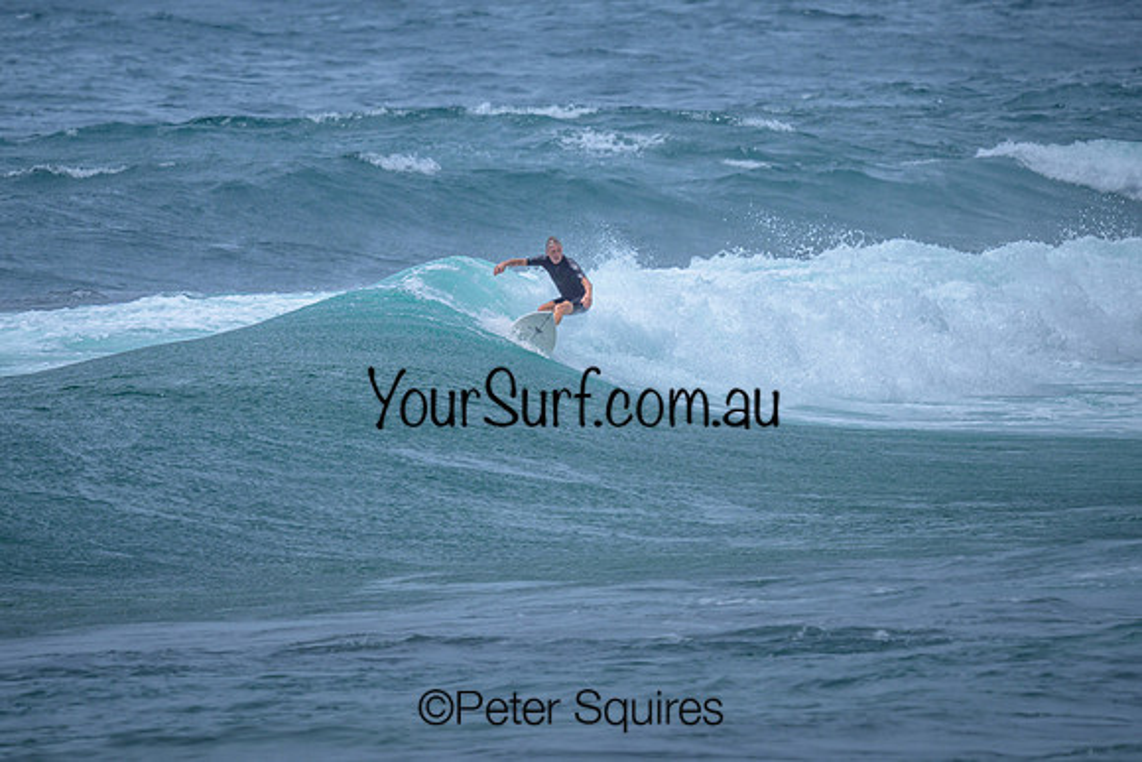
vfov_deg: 1.3
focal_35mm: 1100
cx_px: 527
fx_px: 34914
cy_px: 312
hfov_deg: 1.9
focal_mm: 800
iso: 280
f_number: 6.3
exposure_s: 1/3200
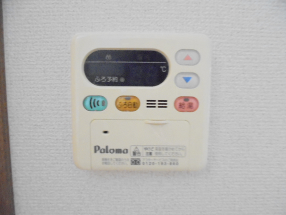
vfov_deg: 53.1
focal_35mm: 26
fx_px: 215
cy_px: 108
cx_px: 143
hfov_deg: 67.3
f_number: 3.5
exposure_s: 1/20
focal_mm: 4.6
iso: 1600
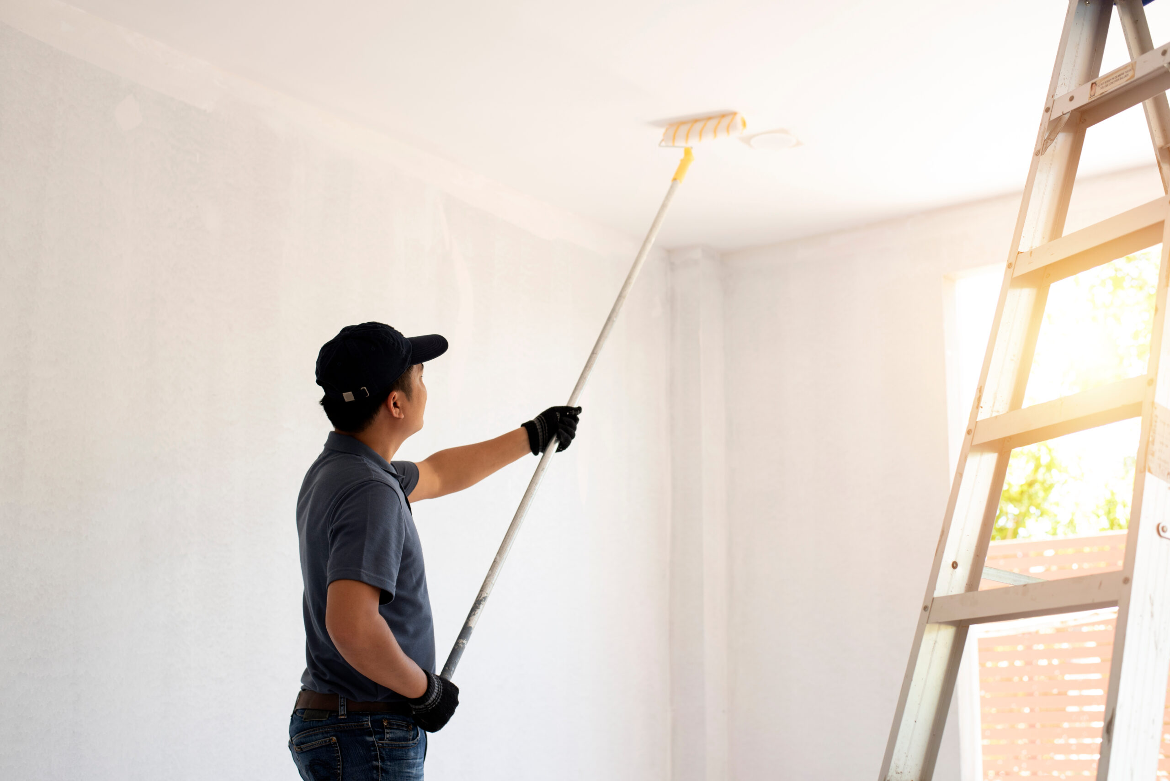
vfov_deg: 27.0
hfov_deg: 39.6
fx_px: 1626
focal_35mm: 50
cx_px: 585
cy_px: 390
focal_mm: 50
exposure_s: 1/125
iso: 400
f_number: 4
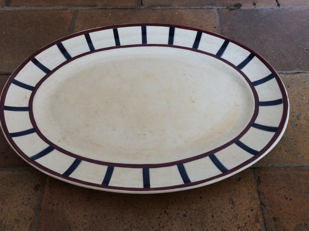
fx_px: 285
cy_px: 116
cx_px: 154
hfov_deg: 56.9
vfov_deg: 44.1
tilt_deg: -57.6
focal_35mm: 32
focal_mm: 3.3
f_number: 2.4
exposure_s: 1/100
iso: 50
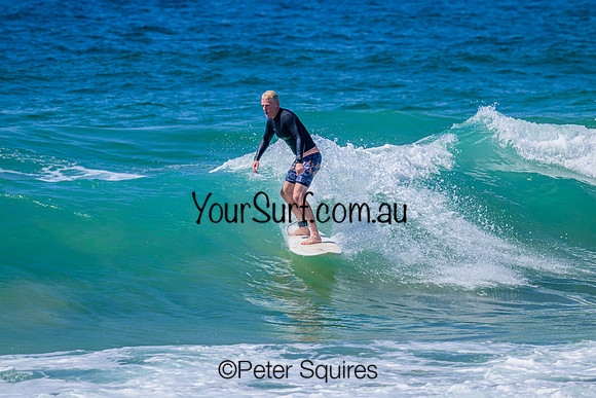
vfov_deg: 3.1
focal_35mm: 450
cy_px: 199
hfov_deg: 4.6
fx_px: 7451
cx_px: 298
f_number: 11
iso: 800
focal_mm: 450
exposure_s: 1/2000
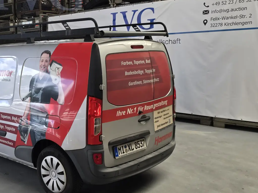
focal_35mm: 43
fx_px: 320
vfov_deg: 33.5
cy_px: 118
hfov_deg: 41.8
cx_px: 49
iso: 40
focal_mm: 6.3
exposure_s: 1/180
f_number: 1.7
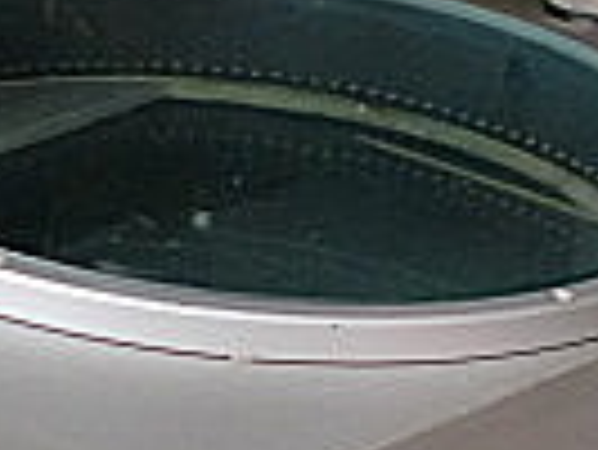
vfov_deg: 8.8
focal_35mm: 168
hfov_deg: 11.7
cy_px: 288
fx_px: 2905
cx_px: 36
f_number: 3.1
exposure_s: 1/60
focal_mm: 6.3
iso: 100
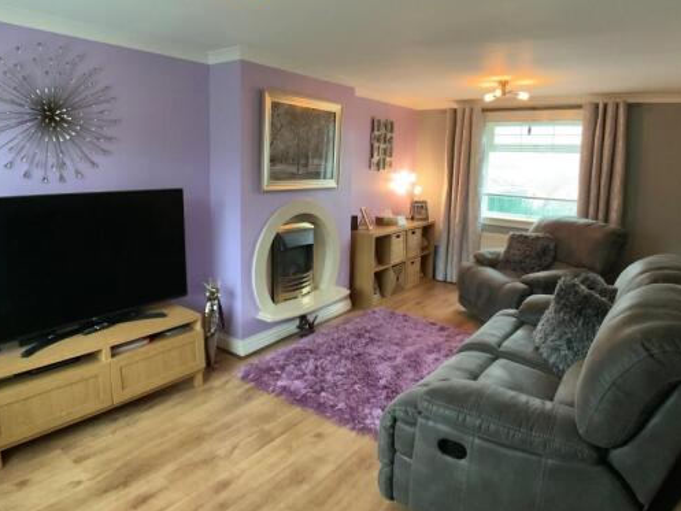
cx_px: 340
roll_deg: -0.9
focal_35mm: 34
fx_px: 669
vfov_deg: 41.7
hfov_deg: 53.9
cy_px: 221
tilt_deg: -8.4
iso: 250
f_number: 1.8
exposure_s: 1/33
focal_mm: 3
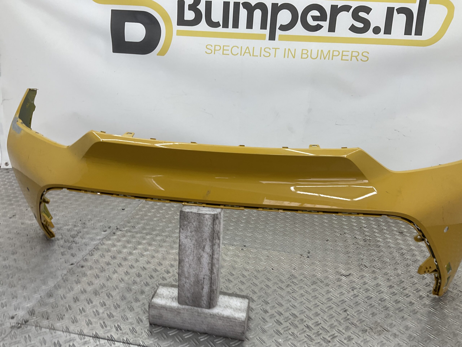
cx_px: 231
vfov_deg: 48.2
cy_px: 174
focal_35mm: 29
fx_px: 387
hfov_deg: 61.7
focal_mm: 3
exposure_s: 1/120
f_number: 1.8
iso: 20
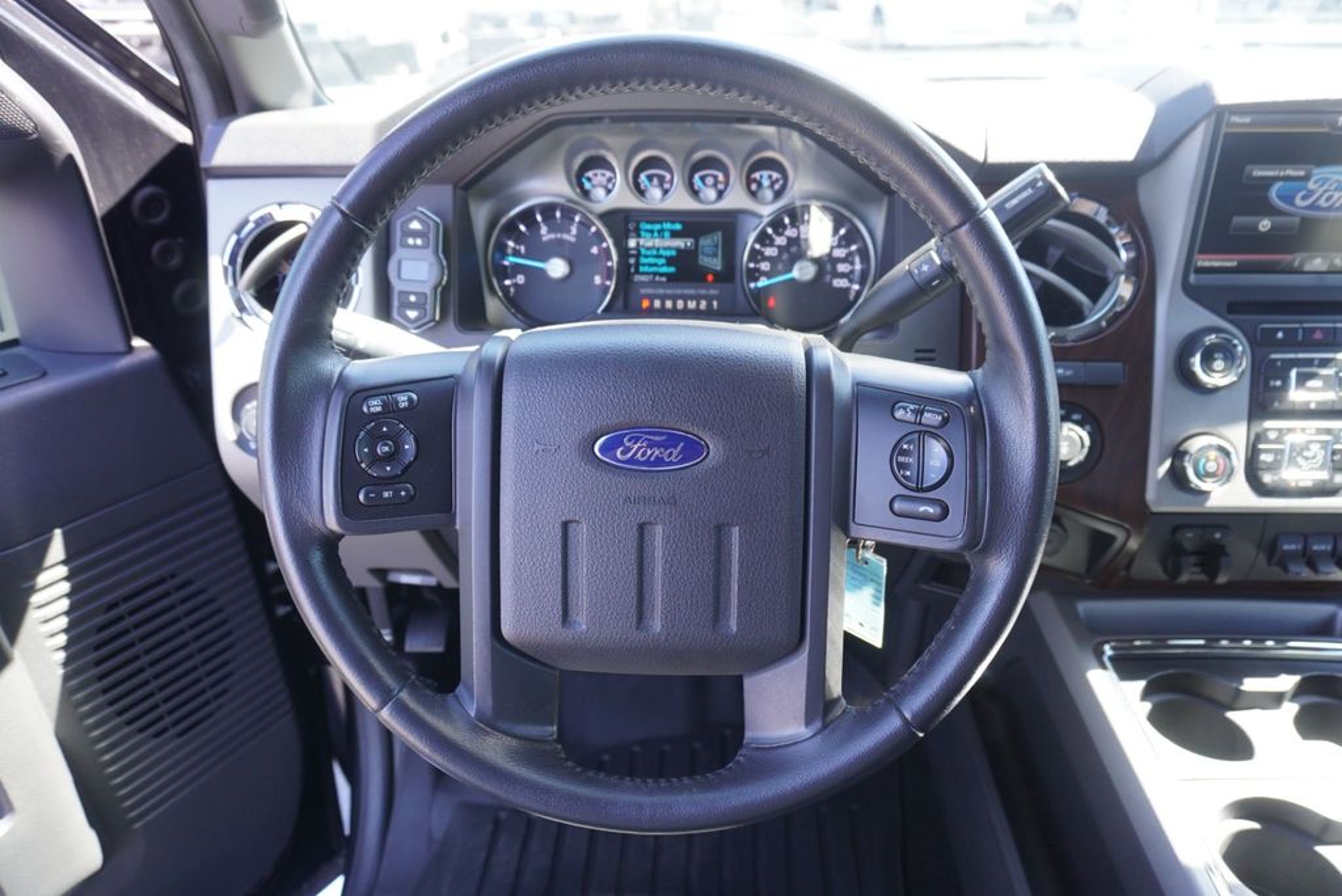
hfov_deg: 73.7
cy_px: 448
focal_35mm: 24
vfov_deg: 53.2
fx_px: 895
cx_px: 671
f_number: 4
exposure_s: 1/60
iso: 320
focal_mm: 16
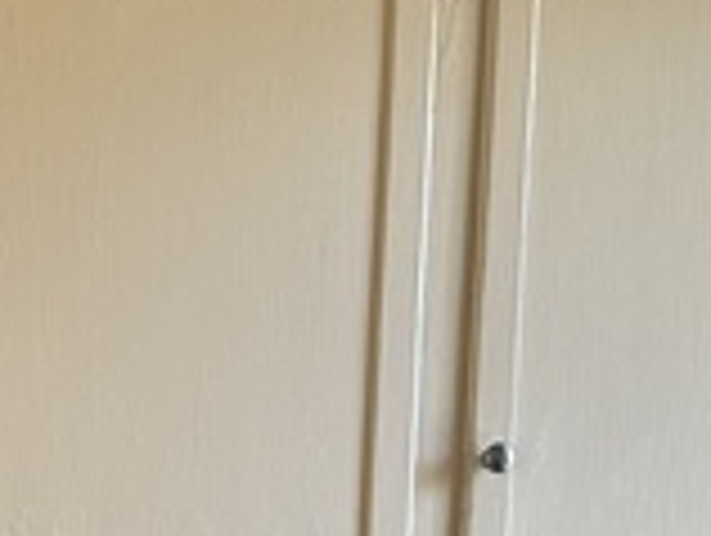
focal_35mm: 101
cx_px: -110
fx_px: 2078
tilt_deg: -2.5
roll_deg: -1.9
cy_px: 698
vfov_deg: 14.1
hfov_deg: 18.5
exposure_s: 1/121
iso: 200
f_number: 1.78
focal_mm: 6.86
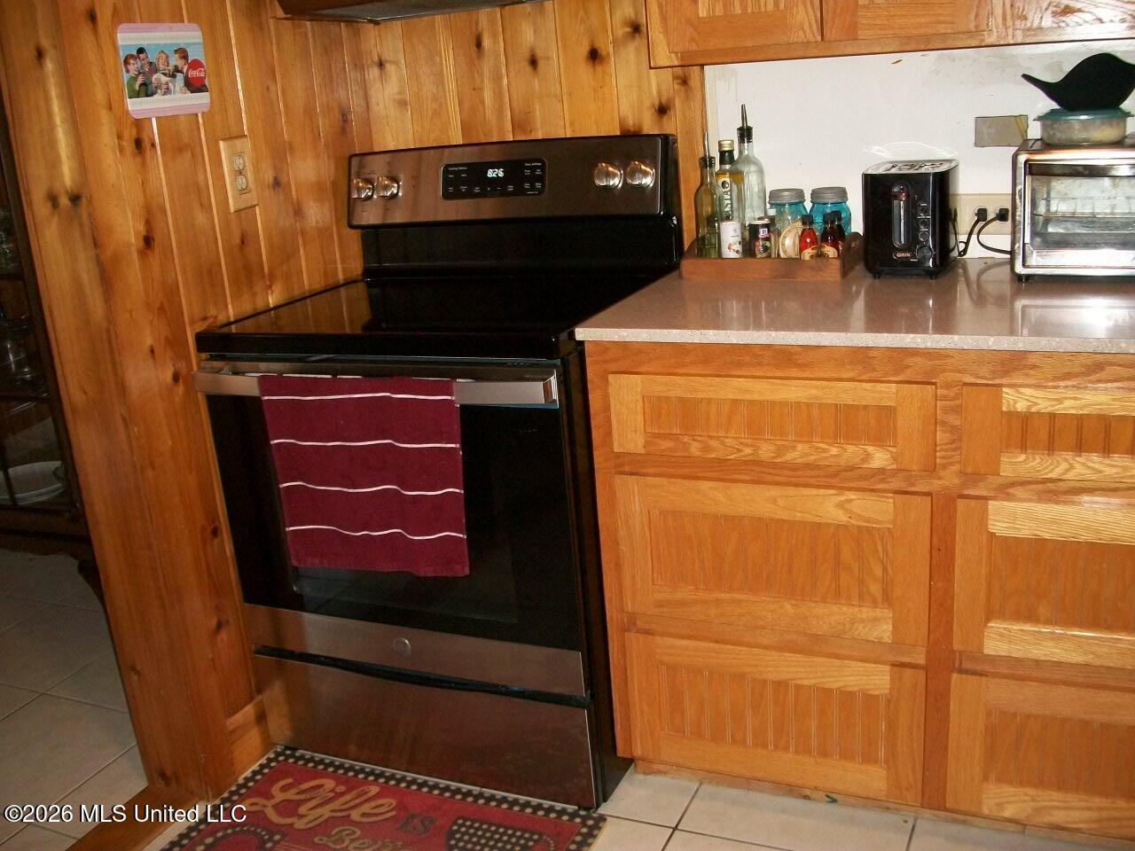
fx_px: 1049
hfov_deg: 56.8
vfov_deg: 44.2
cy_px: 426
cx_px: 568
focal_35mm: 32
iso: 160
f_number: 2.9
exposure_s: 1/30
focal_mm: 5.7
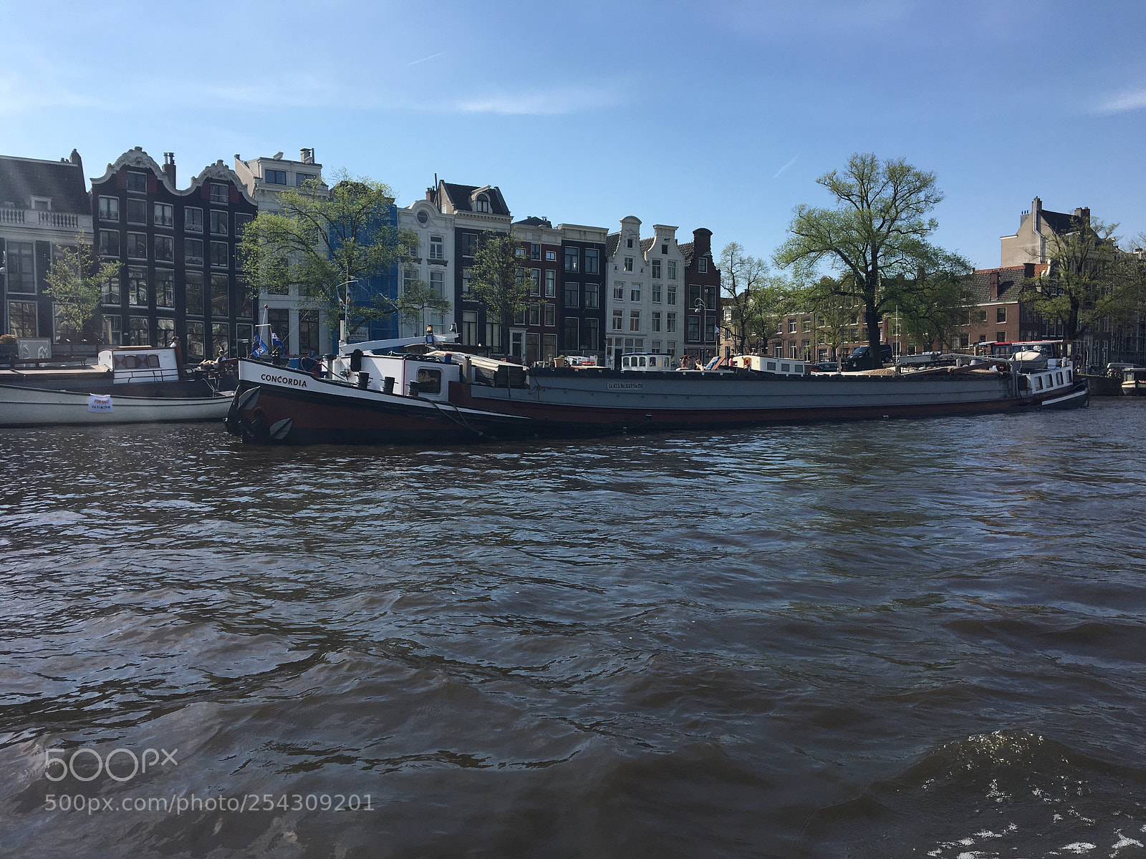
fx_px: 960
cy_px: 430
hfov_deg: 61.7
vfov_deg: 48.2
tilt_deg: -2.8
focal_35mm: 29
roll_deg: -0.6
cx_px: 573
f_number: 2.2
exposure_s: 1/1876
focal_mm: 4.15
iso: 25
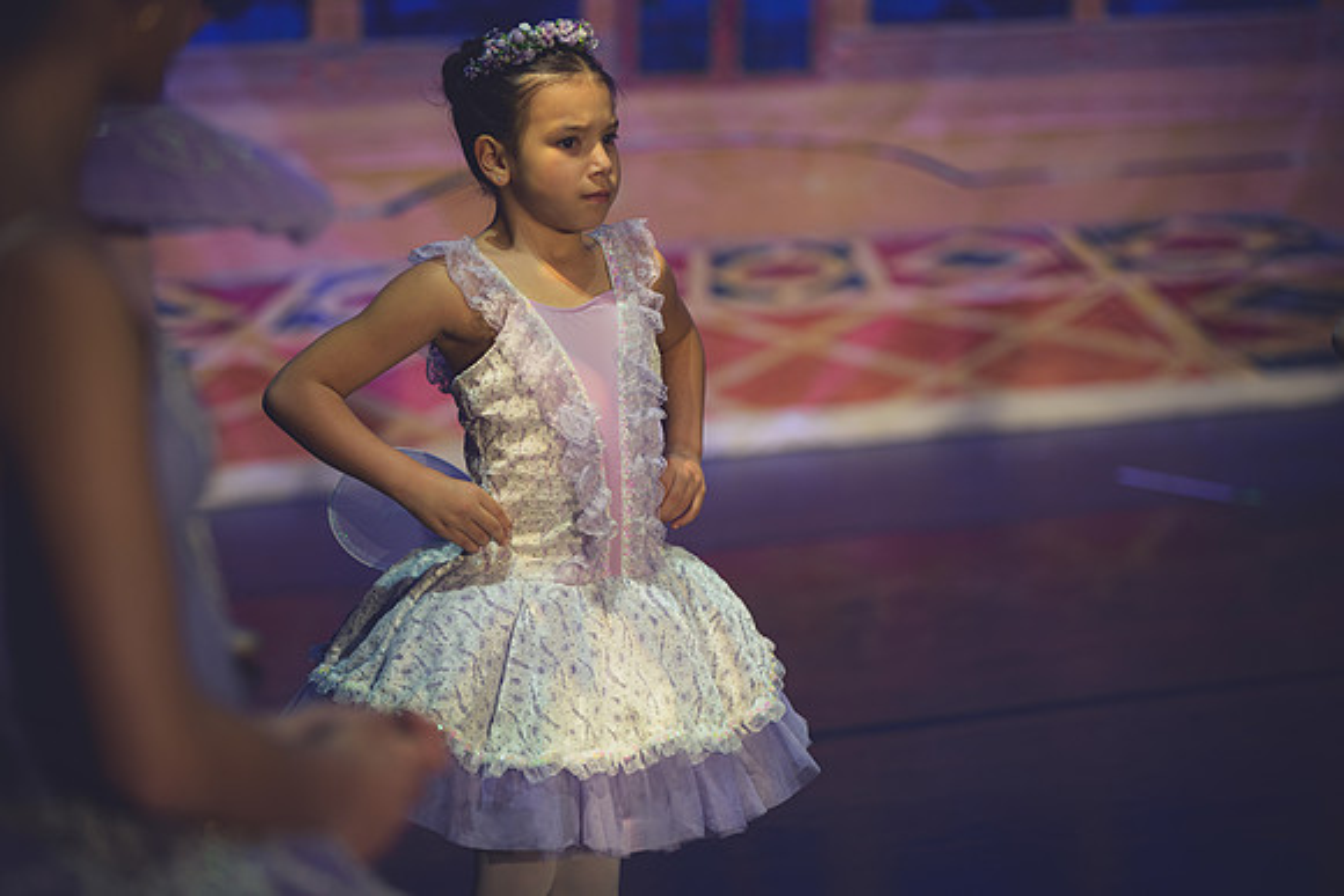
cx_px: 672
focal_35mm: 135
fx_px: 5041
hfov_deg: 15.2
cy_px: 448
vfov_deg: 10.2
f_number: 2.8
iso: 800
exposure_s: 1/320
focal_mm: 135
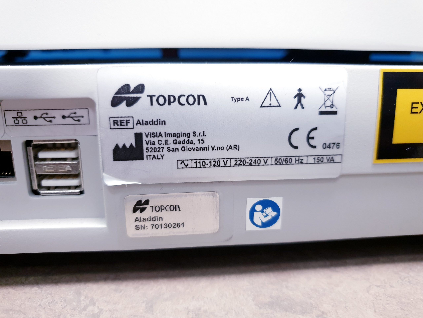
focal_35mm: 26
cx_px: 212
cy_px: 159
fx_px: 318
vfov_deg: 53.1
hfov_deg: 67.3
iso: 200
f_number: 1.5
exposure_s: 1/50
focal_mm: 4.3
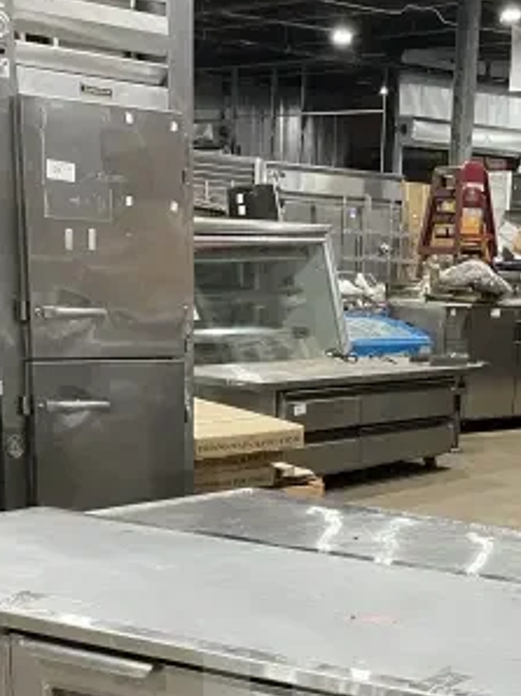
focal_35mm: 71
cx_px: 402
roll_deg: -2.6
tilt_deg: -20.9
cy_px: 802
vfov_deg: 25.1
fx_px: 1427
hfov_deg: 20.5
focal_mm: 4.2
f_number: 1.6
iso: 320
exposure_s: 1/60
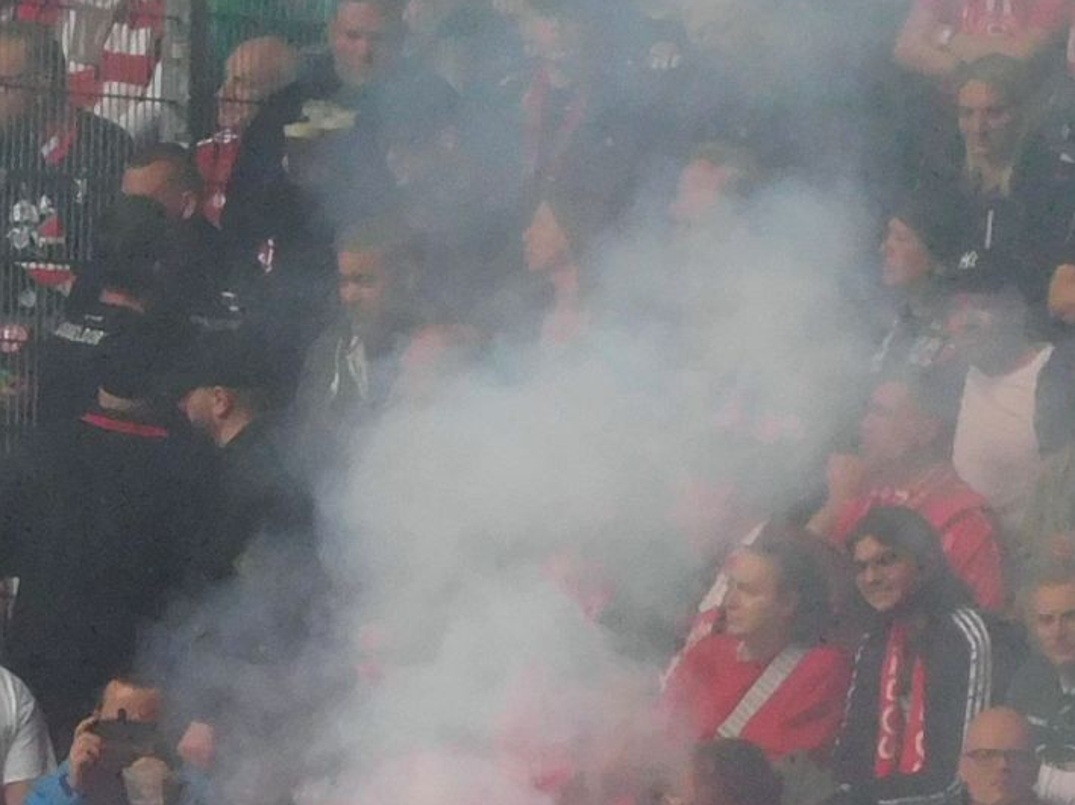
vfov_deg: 1.9
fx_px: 24521
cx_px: -403
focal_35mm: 790
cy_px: 879
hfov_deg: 2.5
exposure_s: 1/250
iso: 320
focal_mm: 50
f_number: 5.8
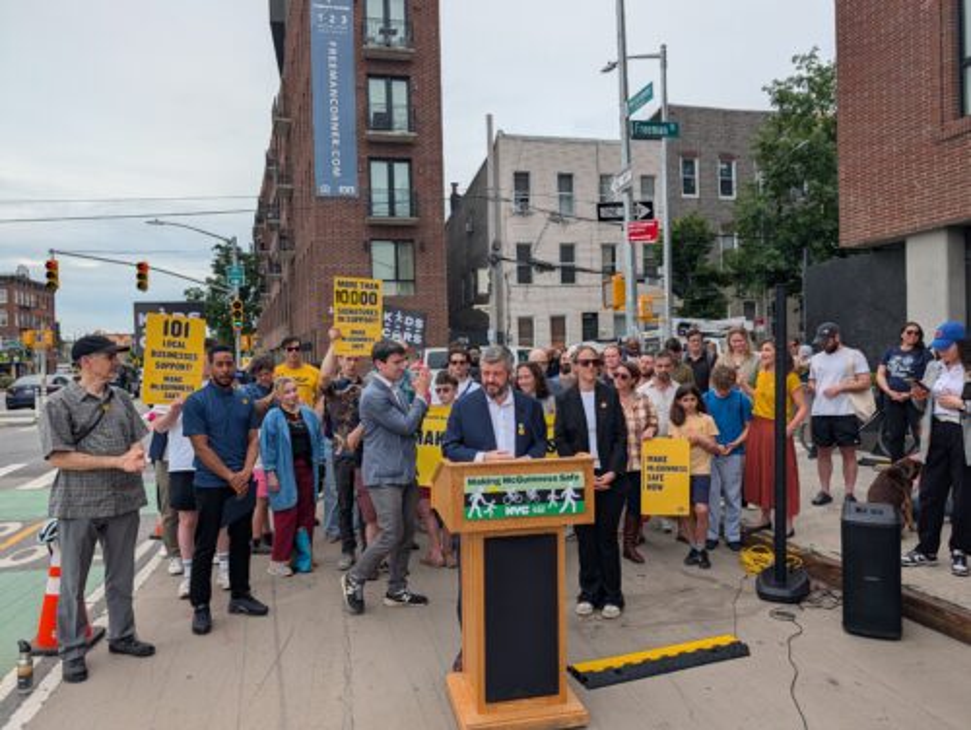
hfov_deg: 71.5
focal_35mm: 24
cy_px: 365
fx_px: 674
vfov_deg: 56.9
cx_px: 486
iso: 20
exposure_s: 1/1337
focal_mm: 6.9
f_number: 1.68
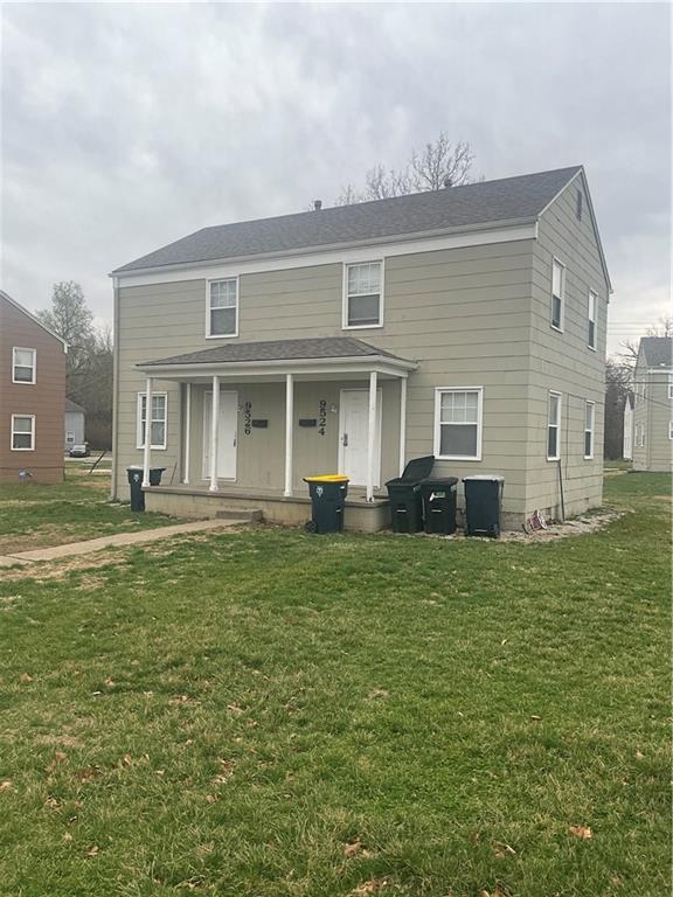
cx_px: 336
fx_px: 752
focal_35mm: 29
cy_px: 448
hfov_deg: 48.2
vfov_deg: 61.7
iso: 25
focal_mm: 3
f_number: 1.8
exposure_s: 1/1412
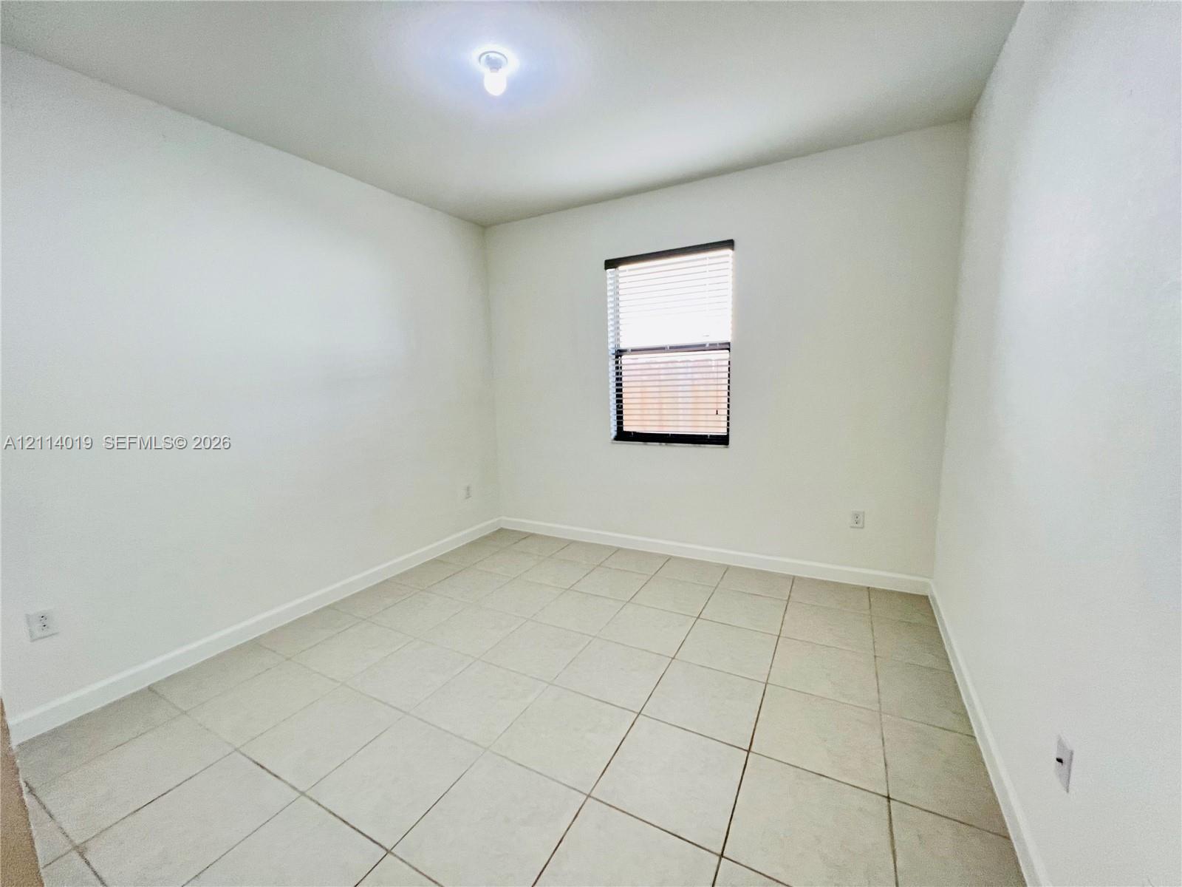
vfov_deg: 89.9
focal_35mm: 13
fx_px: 444
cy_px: 444
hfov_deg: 106.2
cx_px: 591
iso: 160
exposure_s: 1/60
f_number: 1.8
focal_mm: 1.57
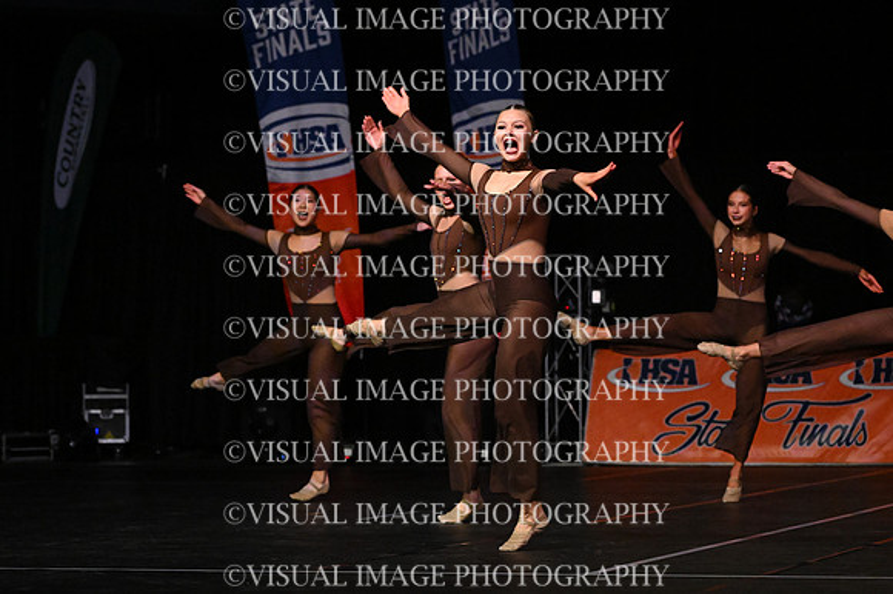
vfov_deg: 10.5
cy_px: 297
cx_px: 446
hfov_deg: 15.8
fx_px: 3223
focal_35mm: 130
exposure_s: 1/1000
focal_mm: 87
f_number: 4
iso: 8000
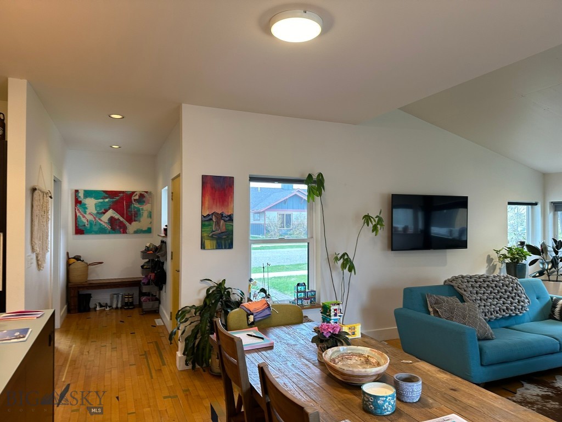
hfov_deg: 71.6
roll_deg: -0.6
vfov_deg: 56.8
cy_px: 211
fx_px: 390
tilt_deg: +1.8
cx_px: 281
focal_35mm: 24
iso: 125
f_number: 1.78
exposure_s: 1/60
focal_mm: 6.86
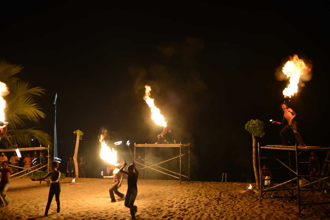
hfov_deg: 53.1
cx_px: 165
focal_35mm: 36
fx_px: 330
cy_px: 110
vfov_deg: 36.9
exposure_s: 1/40
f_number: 2.8
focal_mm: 36
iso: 720
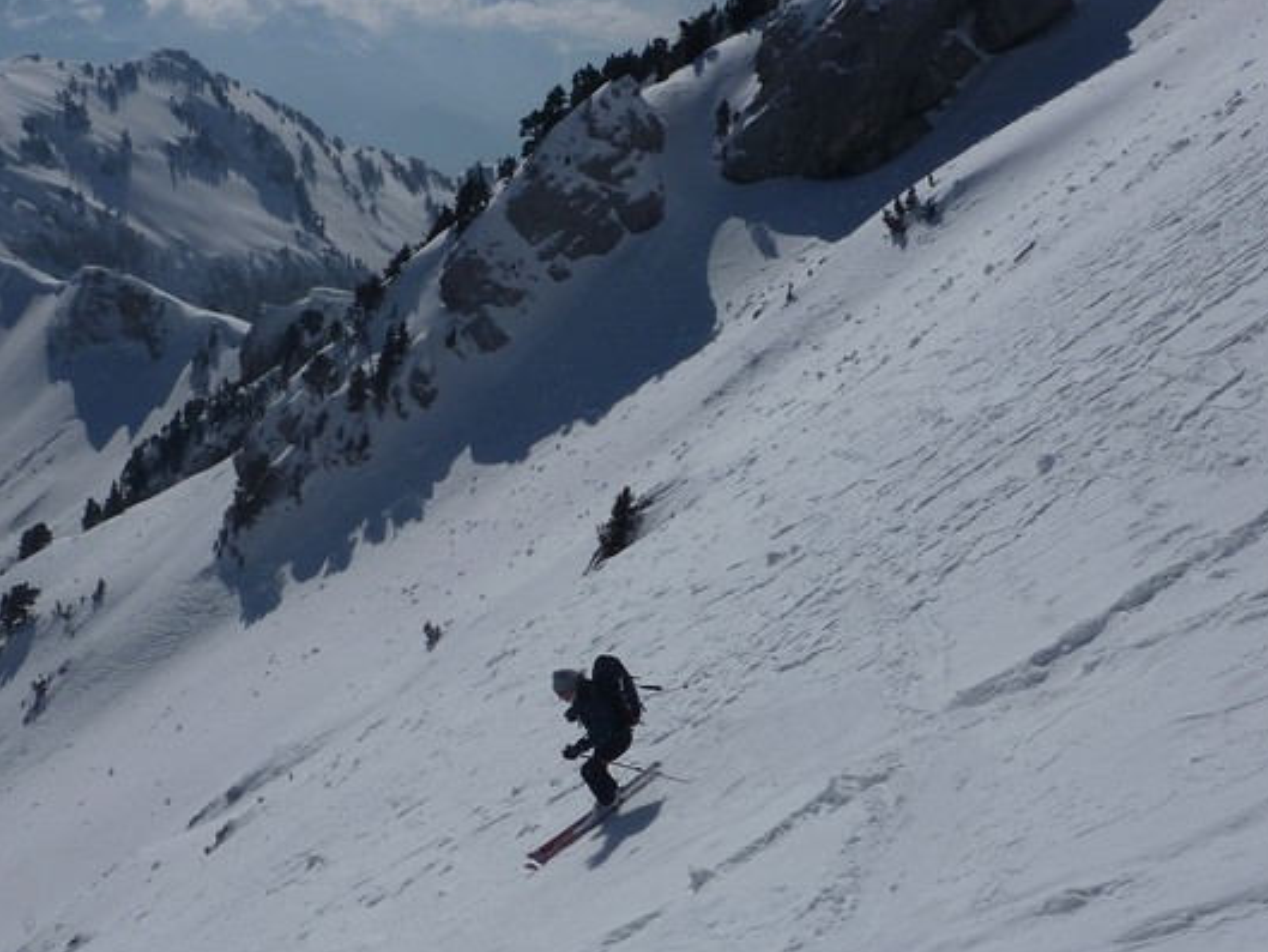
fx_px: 1869
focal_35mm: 51
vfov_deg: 28.5
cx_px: 475
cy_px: 541
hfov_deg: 37.3
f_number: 6.3
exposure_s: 1/2000
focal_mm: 5
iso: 80
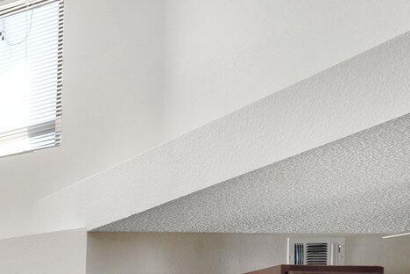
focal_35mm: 70
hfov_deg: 17.3
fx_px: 797
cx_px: -469
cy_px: 466
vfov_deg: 16.7
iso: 400
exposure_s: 1/1.25
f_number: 8
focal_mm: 16
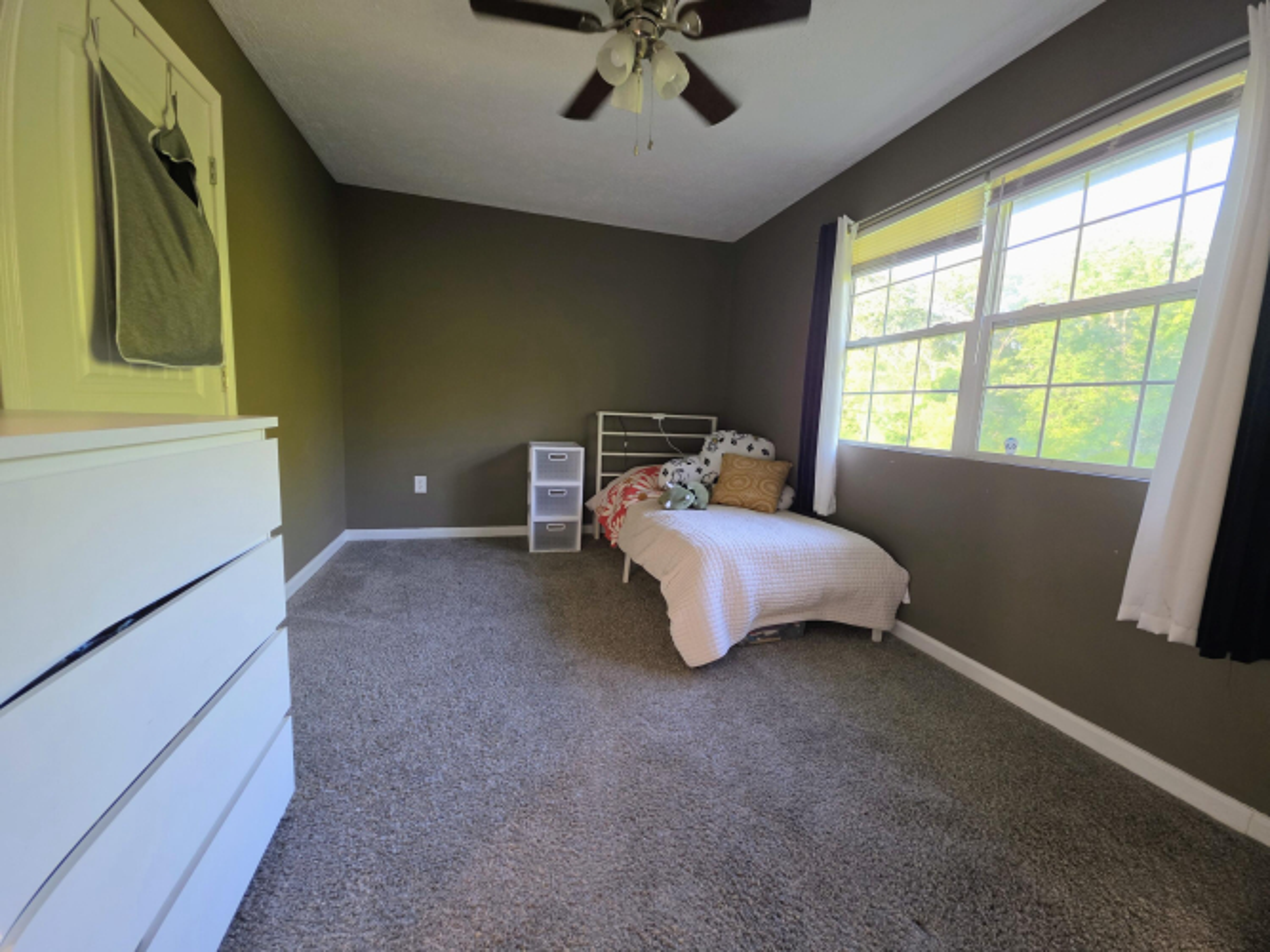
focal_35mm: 13
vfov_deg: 89.9
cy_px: 476
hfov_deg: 106.2
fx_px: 477
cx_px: 635
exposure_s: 1/60
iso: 160
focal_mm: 2.2
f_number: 1.9
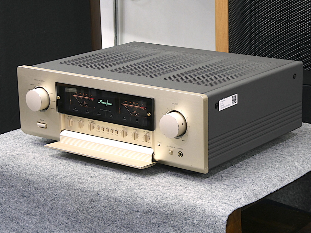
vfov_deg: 16.4
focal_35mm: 90
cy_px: 116
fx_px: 809
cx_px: 156
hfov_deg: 21.8
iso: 200
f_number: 4.9
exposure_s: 1/4
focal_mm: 16.1
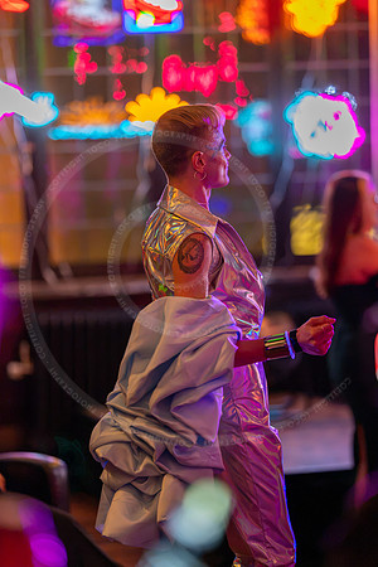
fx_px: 2126
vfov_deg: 15.2
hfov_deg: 10.2
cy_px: 284
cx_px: 189
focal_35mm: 135
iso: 3200
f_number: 1.8
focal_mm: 135
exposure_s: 1/250
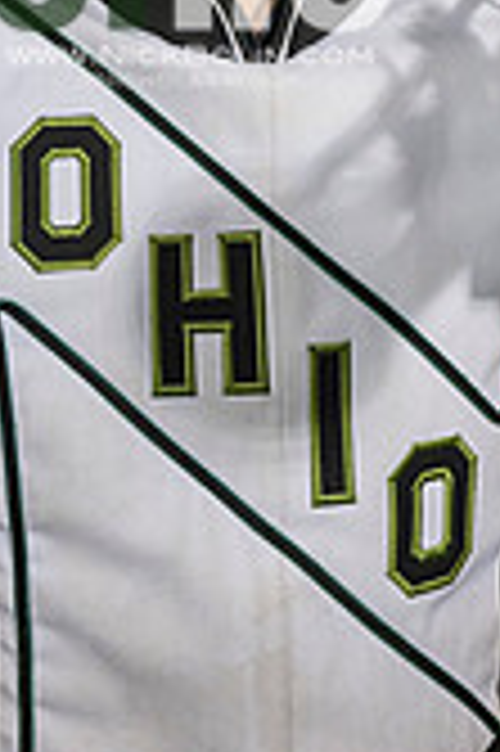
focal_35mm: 70
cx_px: 189
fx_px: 1461
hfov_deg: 19.4
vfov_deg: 26.9
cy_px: -41
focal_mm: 26
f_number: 3.2
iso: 1250
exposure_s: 1/500
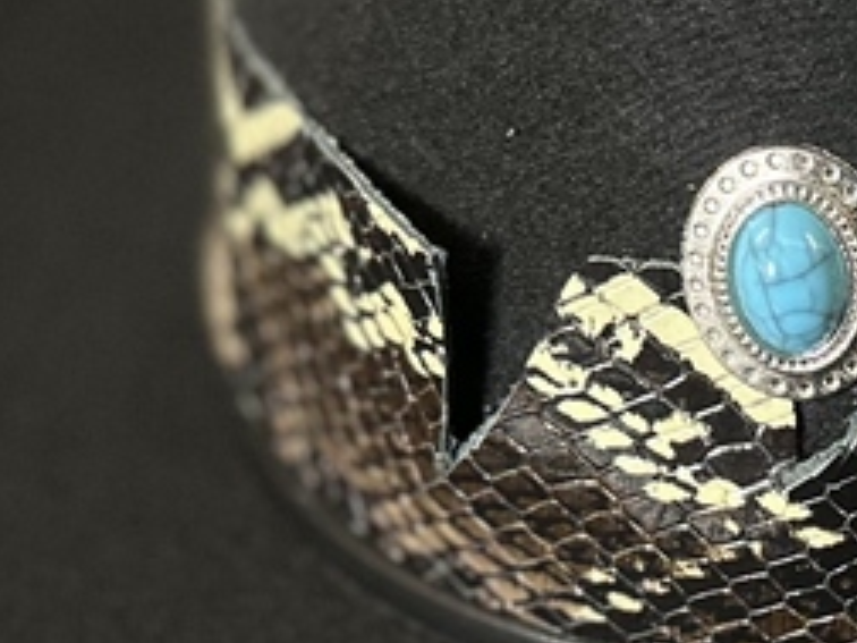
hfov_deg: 19.5
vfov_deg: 15.4
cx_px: 956
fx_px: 2377
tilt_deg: -36.2
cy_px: 299
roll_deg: +1.8
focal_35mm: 96
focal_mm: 6.86
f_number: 1.78
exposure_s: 1/40
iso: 800
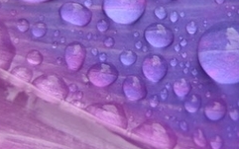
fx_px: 3963
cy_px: -35
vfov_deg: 2.2
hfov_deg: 3.5
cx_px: 116
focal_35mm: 608
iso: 500
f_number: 4
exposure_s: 1/180
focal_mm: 120
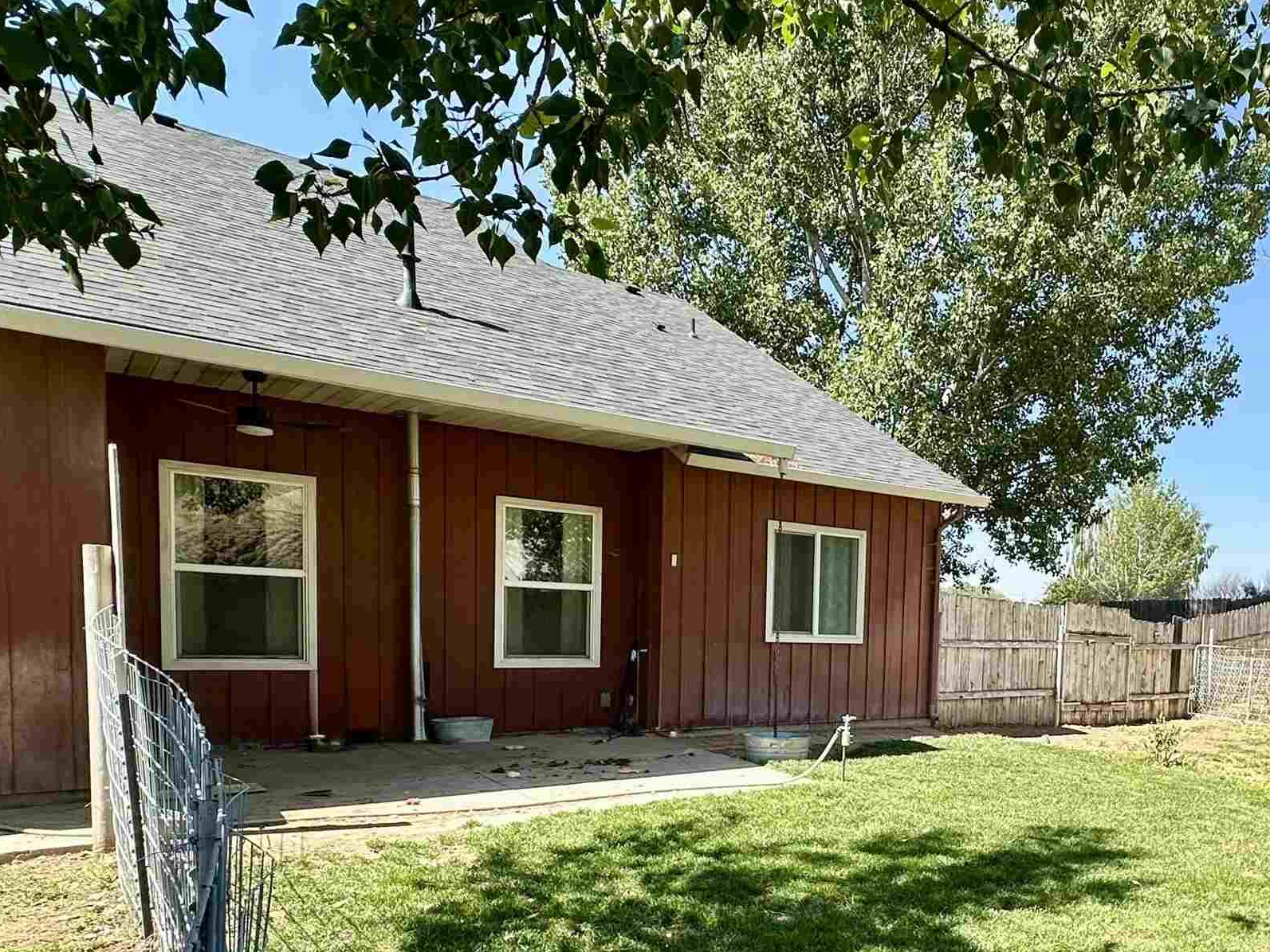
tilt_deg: -3.5
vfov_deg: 49.7
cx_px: 977
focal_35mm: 27
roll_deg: -1.8
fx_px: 991
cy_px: 688
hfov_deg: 61.1
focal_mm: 2.22
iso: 40
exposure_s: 1/764
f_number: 2.2
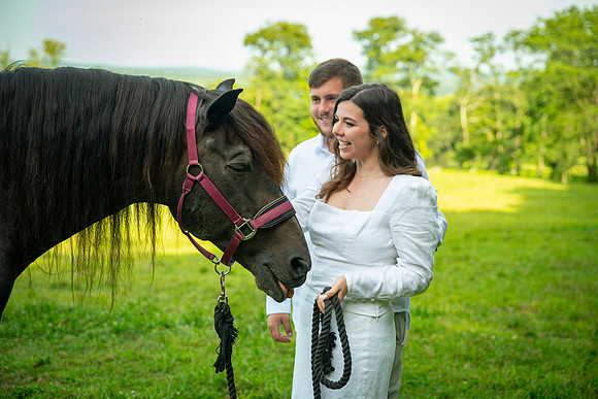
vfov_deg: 22.3
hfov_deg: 32.9
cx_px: 301
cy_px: 195
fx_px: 1013
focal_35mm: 61
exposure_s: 1/1000
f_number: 2.8
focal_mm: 56
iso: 400
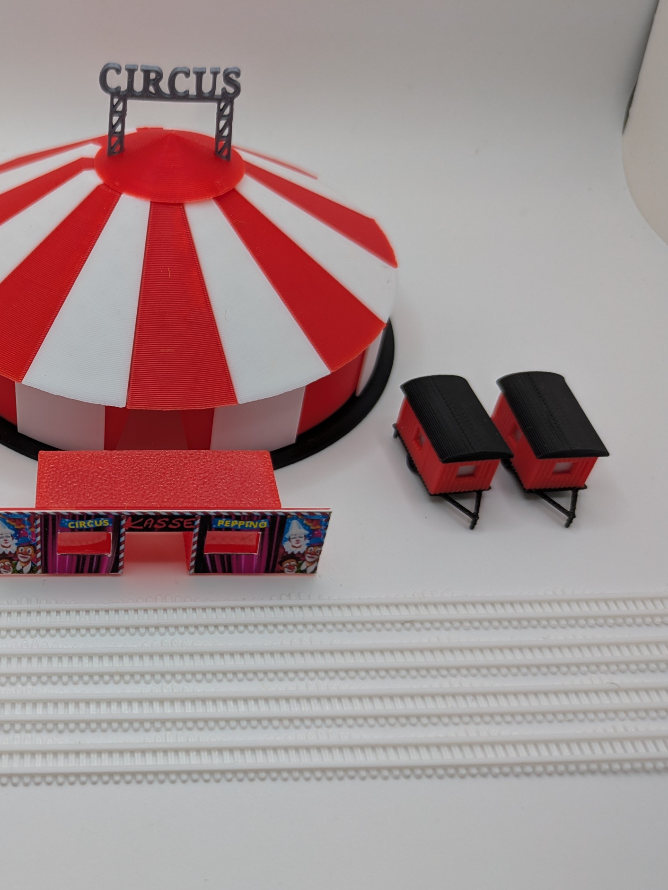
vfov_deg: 54.0
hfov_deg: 39.9
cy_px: 447
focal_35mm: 34
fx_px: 875
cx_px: 123
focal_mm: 5.43
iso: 48
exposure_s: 1/326
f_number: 1.89
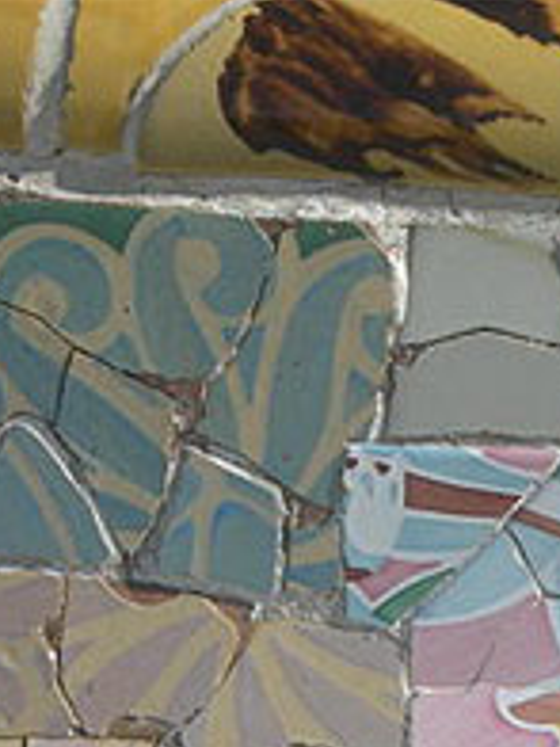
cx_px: 530
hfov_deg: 9.0
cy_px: 640
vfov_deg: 11.9
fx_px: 3559
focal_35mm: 165
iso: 50
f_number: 6.3
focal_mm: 14.9
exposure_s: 1/298
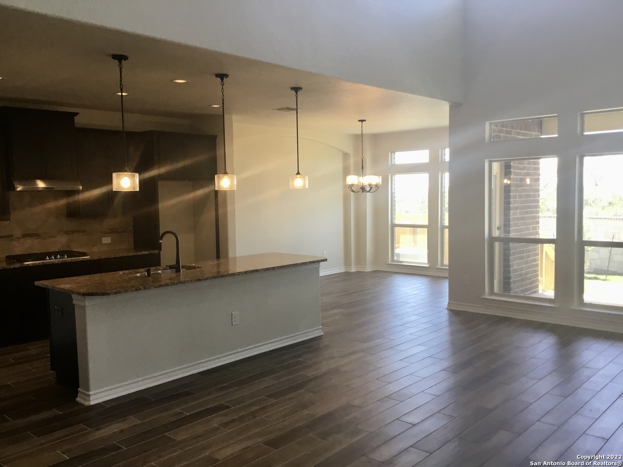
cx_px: 312
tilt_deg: -4.8
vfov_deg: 45.4
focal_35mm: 31
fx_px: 558
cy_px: 234
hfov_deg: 58.4
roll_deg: -1.4
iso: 32
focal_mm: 3.3
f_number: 2.4
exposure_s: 1/40
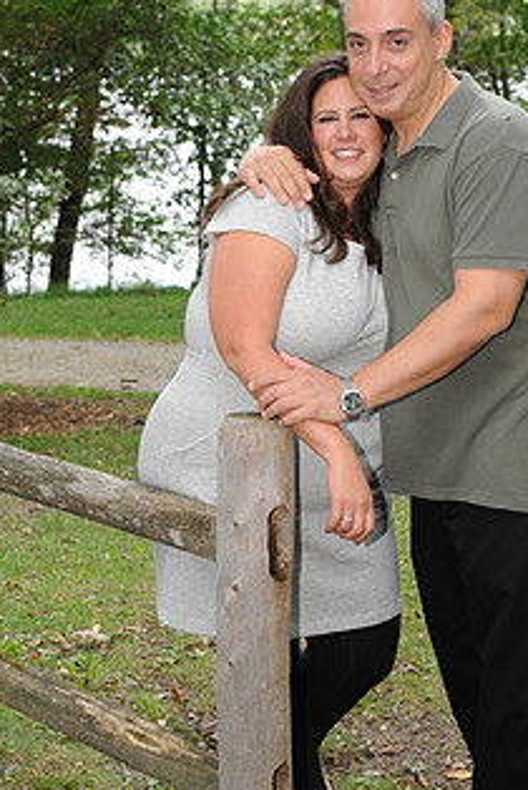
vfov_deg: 24.5
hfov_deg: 16.5
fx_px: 1822
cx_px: 314
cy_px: 390
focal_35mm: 83
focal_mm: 45
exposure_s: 1/125
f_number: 5.6
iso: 500
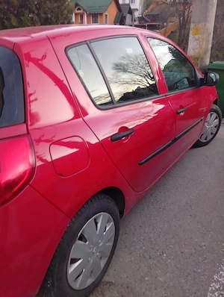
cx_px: 112
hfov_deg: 51.5
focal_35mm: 27
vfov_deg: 65.2
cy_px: 148
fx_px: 232
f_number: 1.8
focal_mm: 3.84
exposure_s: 1/25
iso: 601
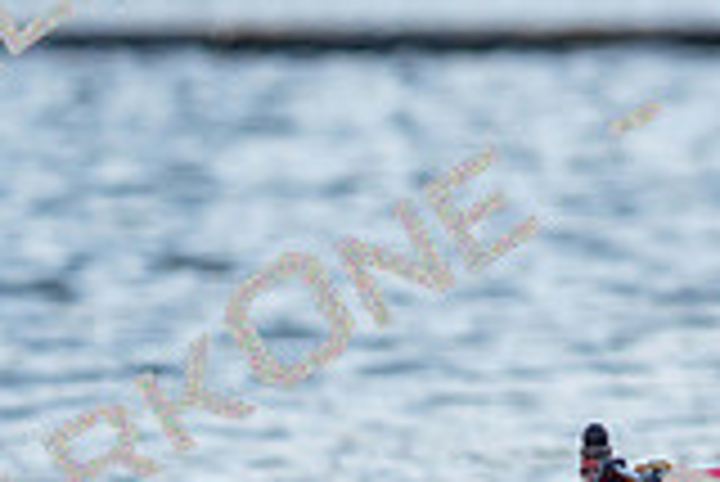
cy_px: 97
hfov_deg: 2.8
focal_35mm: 725
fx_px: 14513
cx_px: 1292
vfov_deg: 1.9
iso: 250
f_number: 5.6
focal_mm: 200
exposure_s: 1/1600
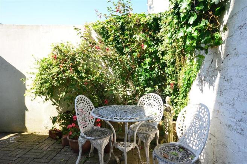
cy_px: 82
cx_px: 124
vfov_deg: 67.2
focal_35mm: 18
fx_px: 123
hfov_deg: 90.1
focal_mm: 12
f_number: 7.1
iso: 200
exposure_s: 1/200
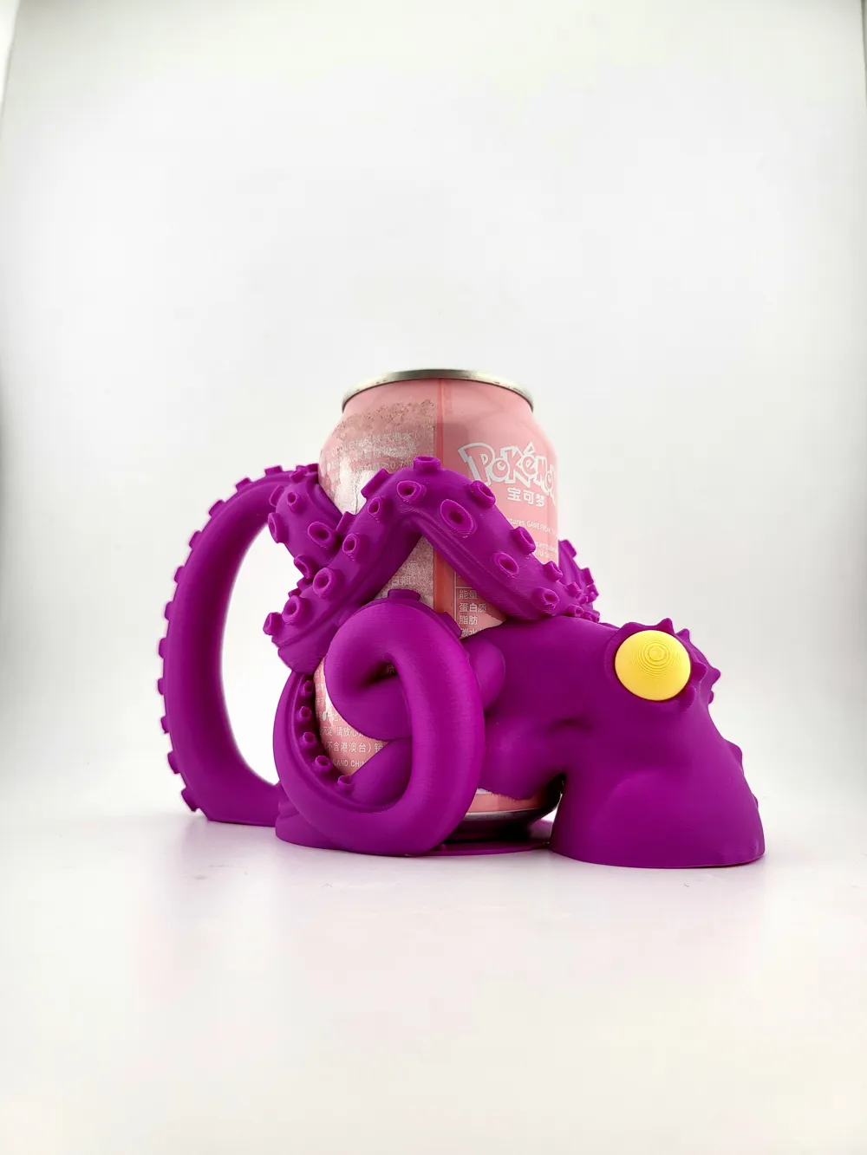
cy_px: 578
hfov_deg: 56.8
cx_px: 434
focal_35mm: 24
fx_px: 801
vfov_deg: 71.6
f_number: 1.8
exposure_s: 1/1111
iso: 40
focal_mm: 5
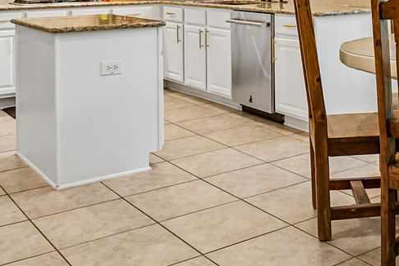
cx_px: 362
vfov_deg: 24.0
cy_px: -18
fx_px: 587
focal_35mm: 53
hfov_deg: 35.2
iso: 400
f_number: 8
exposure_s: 1/20
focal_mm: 16
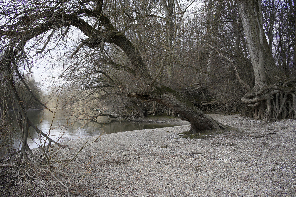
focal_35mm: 35
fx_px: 288
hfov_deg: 54.4
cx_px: 148
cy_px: 98
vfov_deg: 37.8
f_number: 9
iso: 125
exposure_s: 1/100
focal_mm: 35
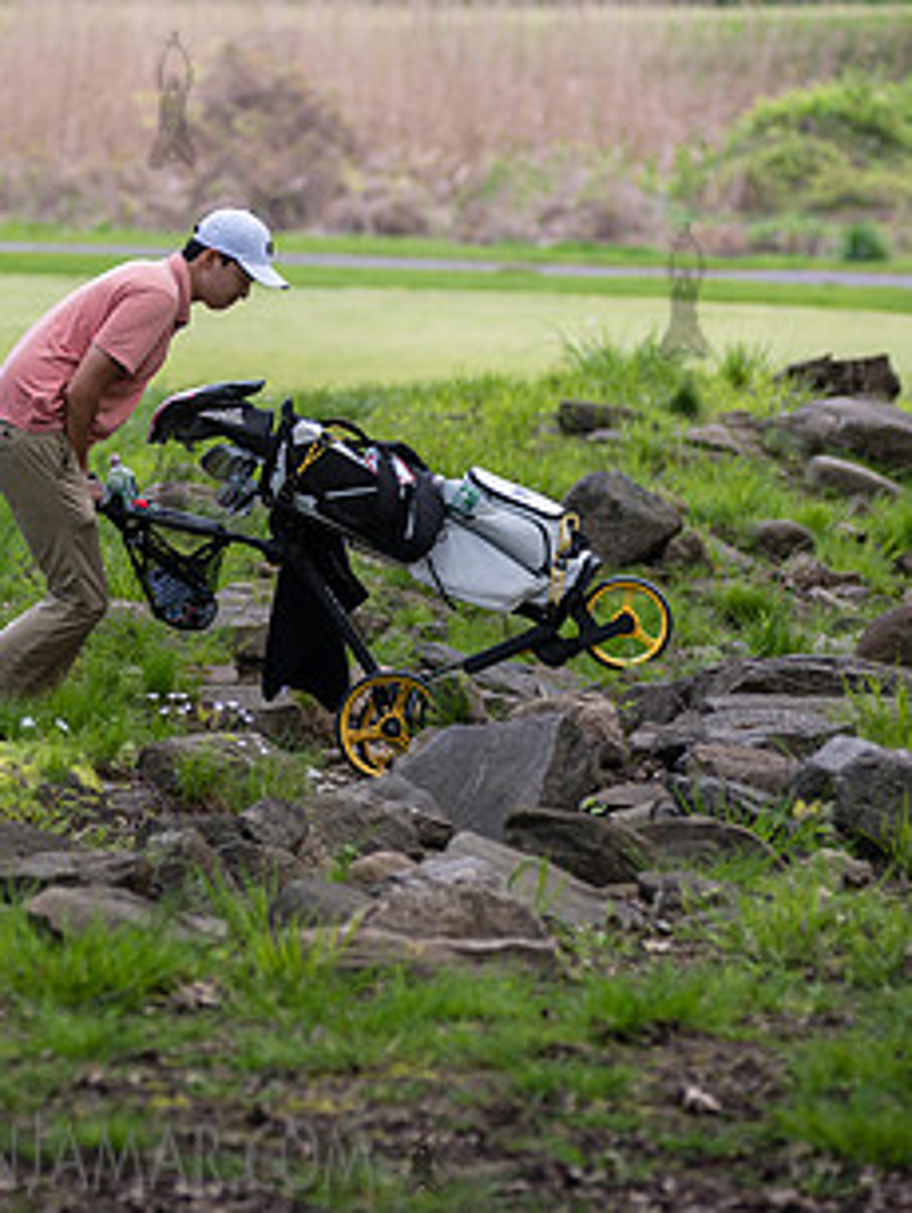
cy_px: 482
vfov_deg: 7.5
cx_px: 171
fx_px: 9261
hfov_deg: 5.6
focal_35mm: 264
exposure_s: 1/500
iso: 100
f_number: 3.5
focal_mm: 145
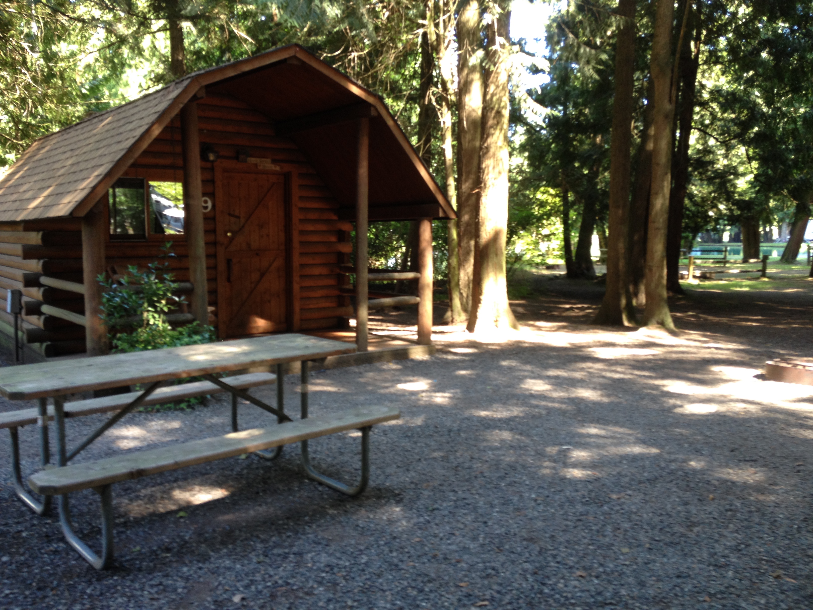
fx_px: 822
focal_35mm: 35
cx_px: 406
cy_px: 305
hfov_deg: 52.6
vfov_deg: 40.7
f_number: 2.4
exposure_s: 1/20
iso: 50
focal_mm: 4.28
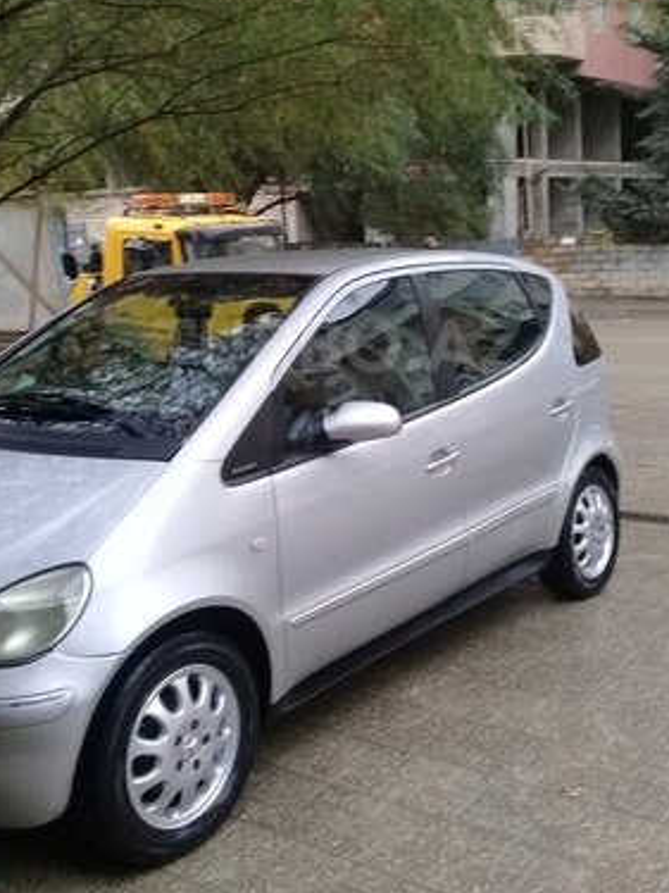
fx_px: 1057
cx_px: 338
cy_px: 345
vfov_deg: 45.5
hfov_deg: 35.1
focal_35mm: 41
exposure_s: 1/33
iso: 160
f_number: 2.2
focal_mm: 3.3
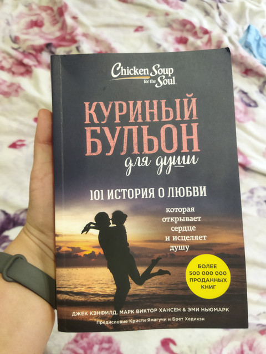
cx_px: 133
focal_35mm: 27
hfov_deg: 51.4
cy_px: 177
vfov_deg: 65.3
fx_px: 277
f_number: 1.79
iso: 481
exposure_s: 1/50
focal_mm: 4.71
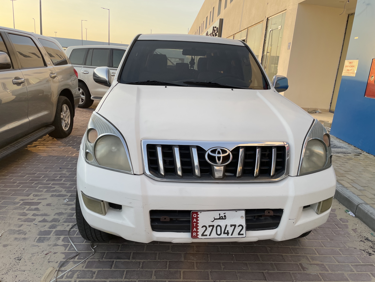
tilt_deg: -15.0
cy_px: 141
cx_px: 188
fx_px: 282
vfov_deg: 53.1
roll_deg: -4.8
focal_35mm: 26
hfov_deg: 67.3
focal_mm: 4.2
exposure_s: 1/427
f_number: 1.6
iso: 32
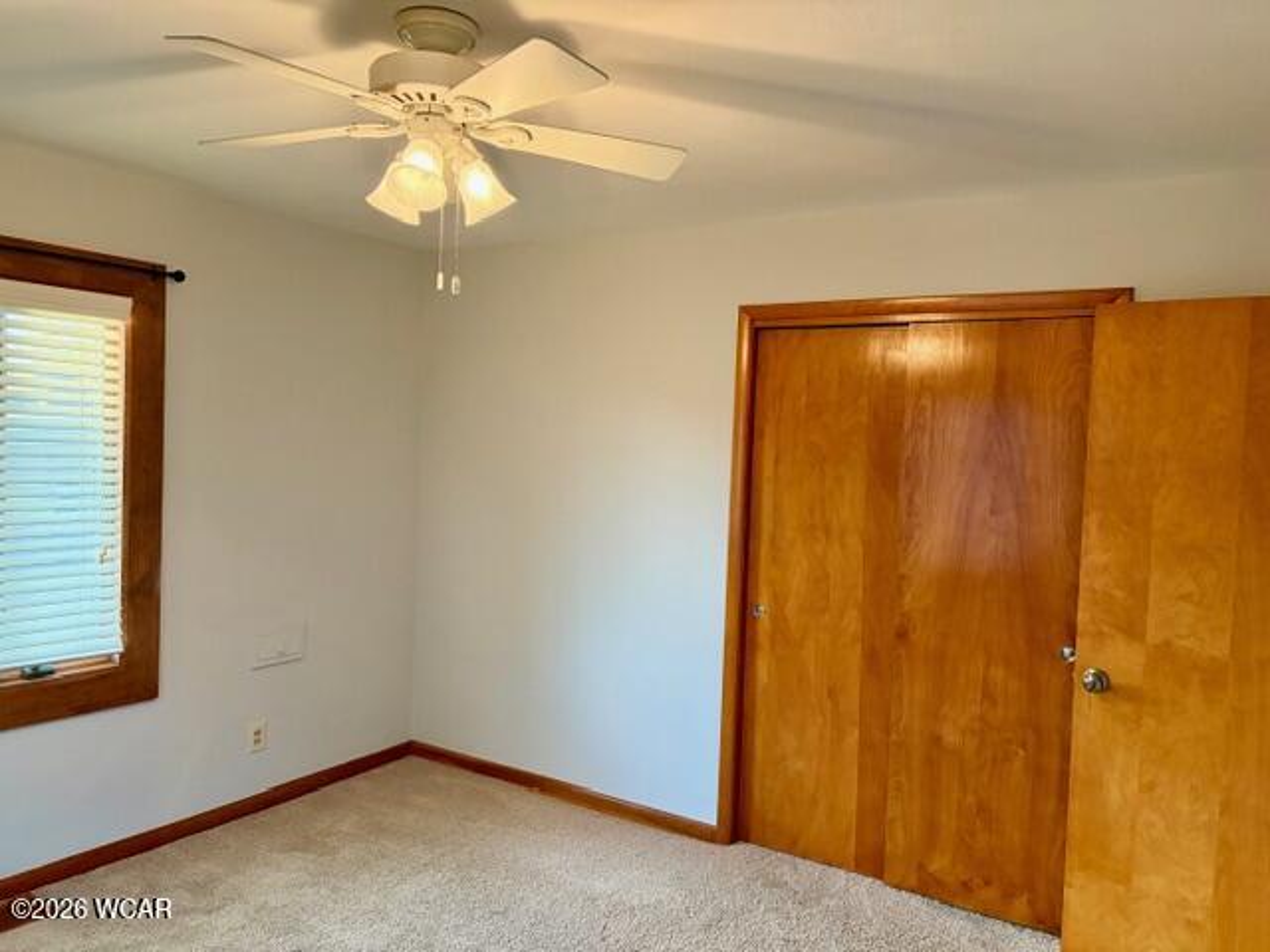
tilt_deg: -1.6
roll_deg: -1.5
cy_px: 476
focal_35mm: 26
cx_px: 635
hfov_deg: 67.3
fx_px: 954
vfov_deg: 53.1
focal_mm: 5.96
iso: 320
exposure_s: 1/60
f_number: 1.6
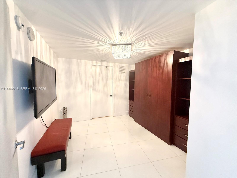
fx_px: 96
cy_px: 89
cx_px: 118
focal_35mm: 14
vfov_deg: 85.7
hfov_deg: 102.1
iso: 400
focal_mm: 2.22
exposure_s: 1/60
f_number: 2.2
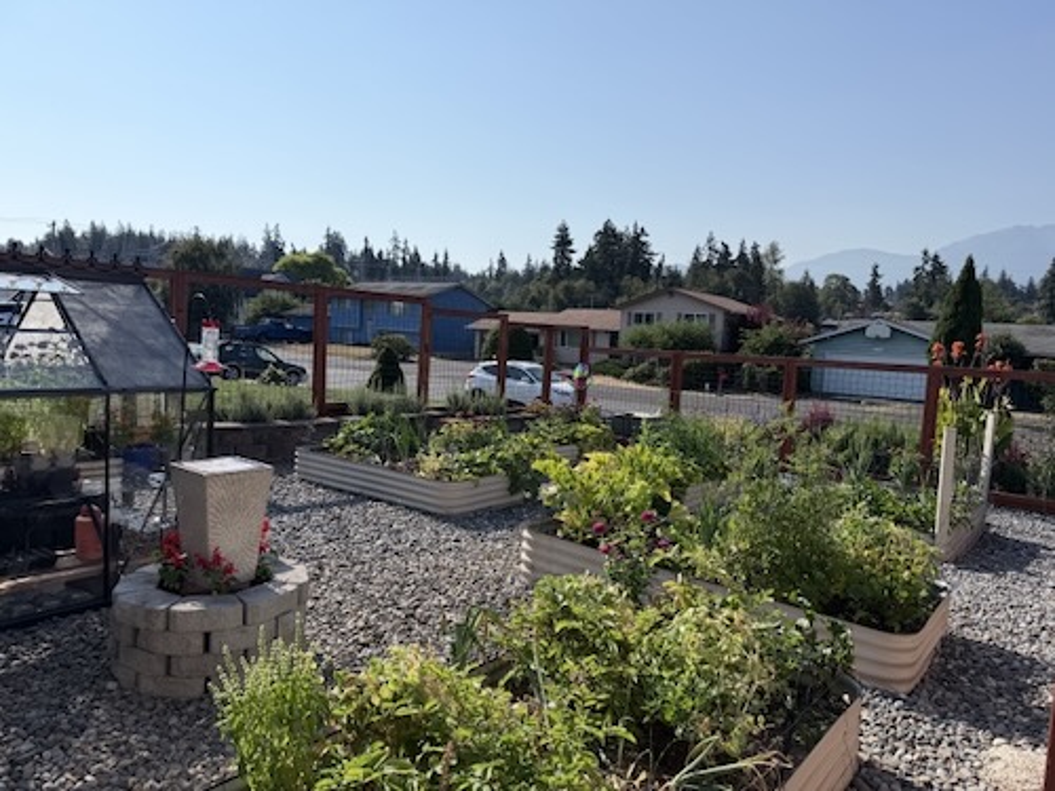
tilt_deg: -4.8
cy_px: 396
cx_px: 528
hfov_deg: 71.6
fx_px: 731
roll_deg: -3.1
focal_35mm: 24
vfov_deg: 56.8
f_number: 1.78
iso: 80
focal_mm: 6.76
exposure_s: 1/6711
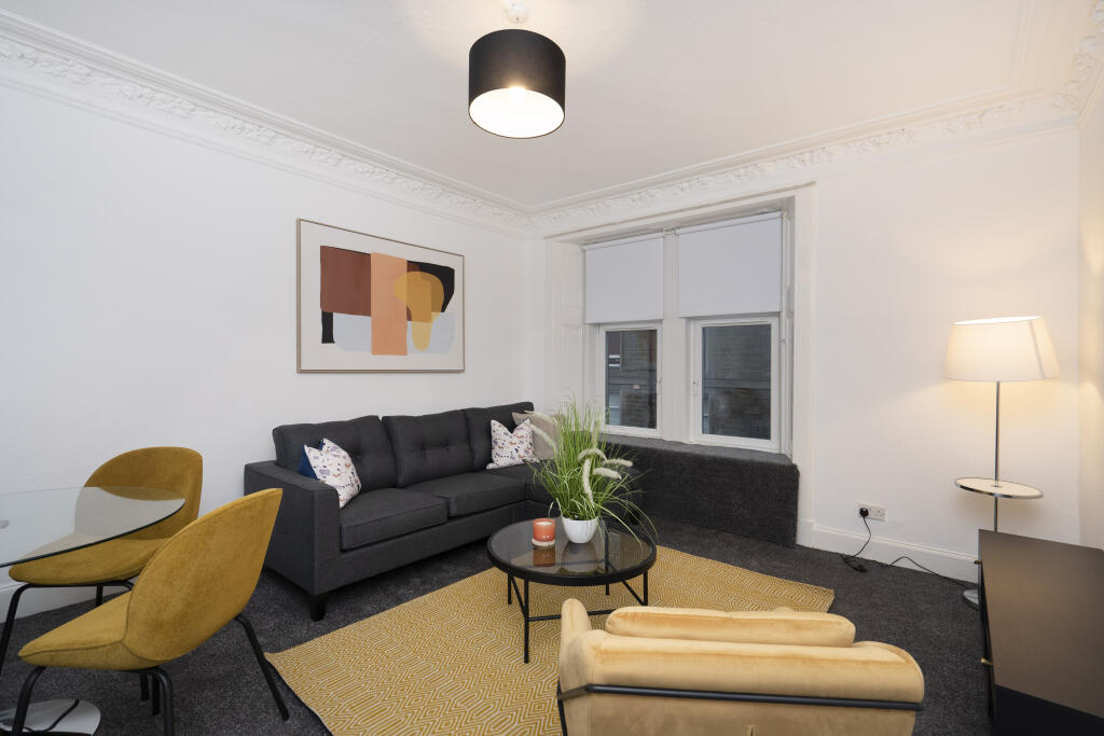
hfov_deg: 96.7
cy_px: 368
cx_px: 552
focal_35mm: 16
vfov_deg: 73.8
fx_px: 491
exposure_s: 1/50
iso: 1250
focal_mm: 16
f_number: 8
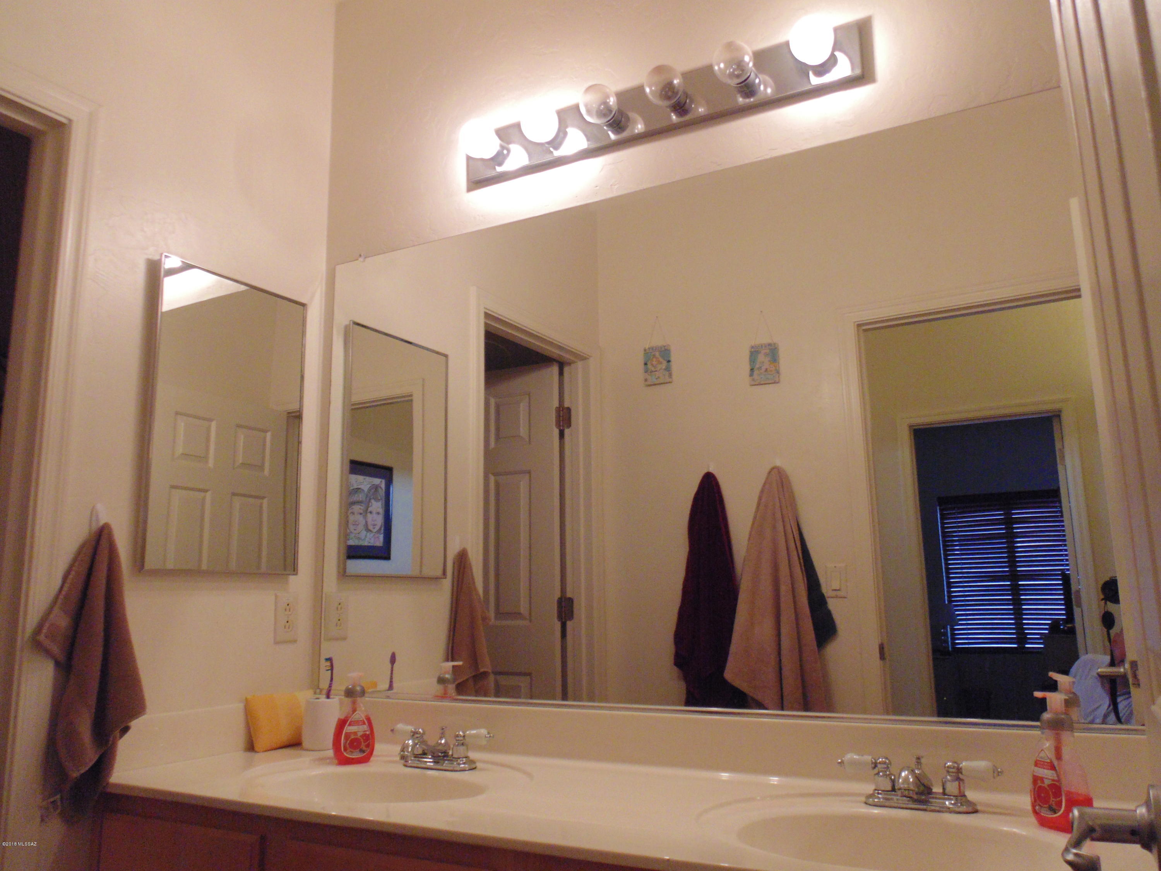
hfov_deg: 65.3
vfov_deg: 51.4
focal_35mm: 27
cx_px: 580
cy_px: 436
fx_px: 906
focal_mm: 4.8
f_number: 3.2
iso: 250
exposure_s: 1/30
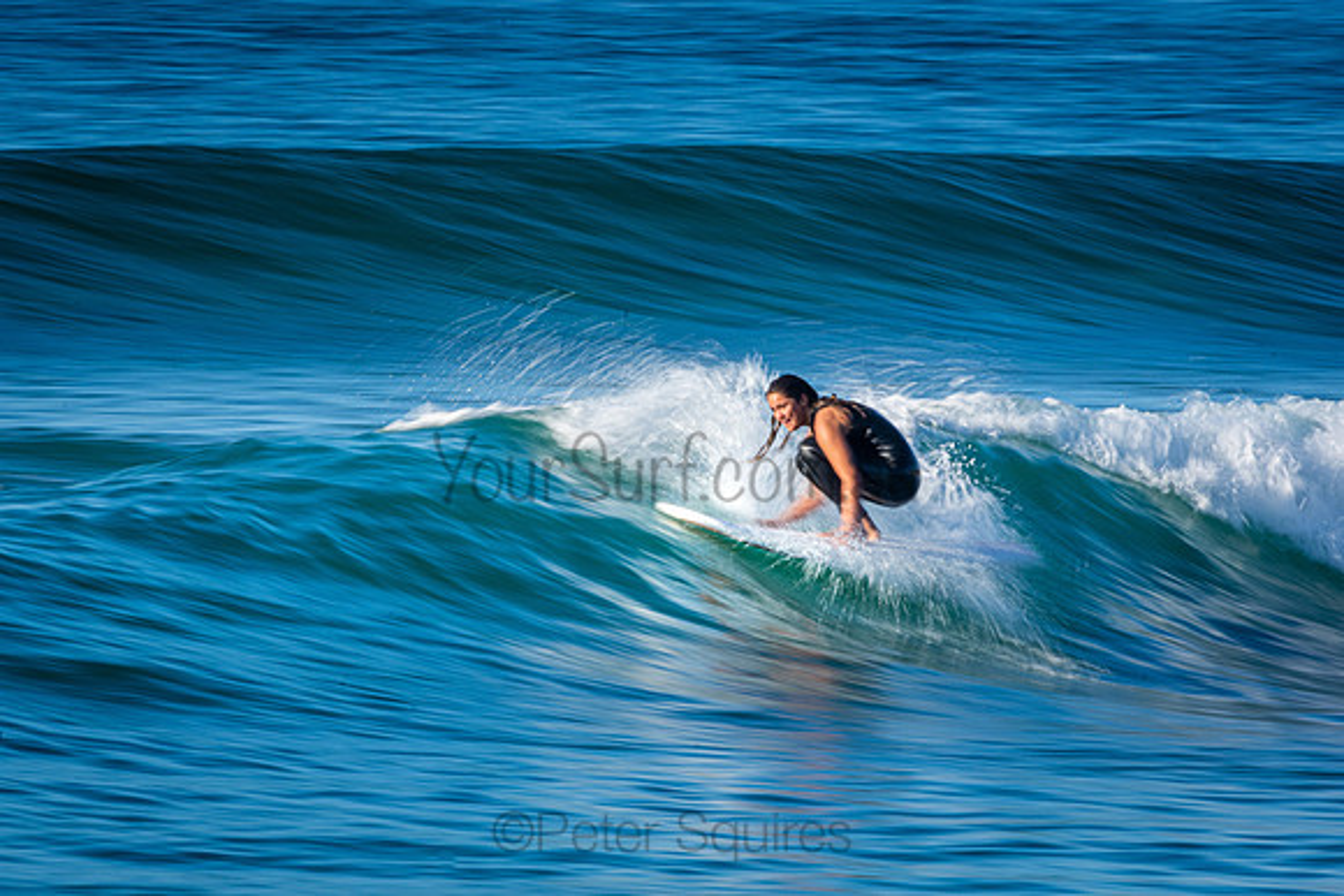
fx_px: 28005
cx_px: 672
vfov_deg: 1.8
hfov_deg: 2.7
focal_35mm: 750
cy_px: 448
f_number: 25
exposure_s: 1/20
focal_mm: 500
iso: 100
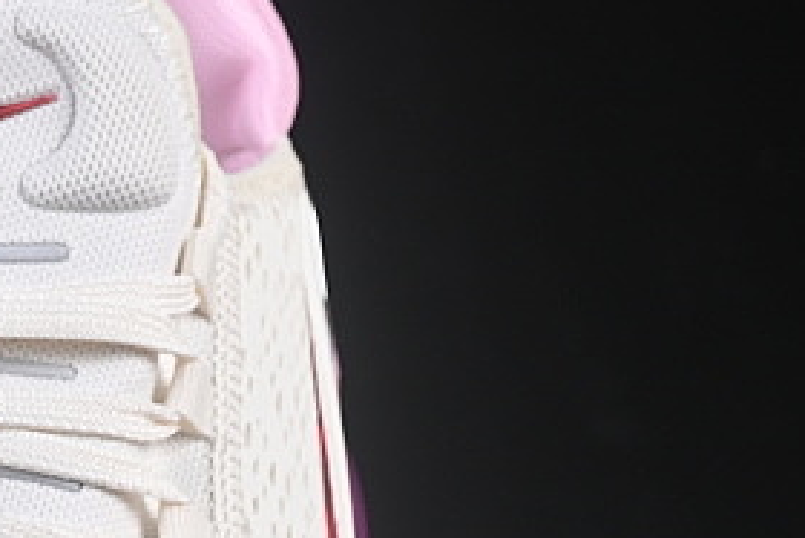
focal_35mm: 289
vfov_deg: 4.7
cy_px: 817
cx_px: -236
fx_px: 6465
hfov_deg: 7.1
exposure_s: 1/80
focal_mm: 50
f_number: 8
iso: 160
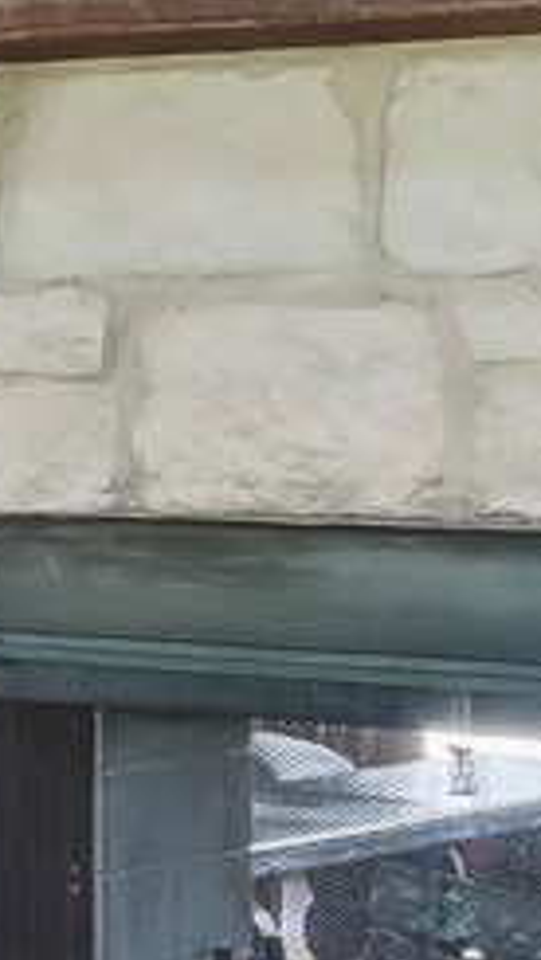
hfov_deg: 5.6
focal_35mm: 140
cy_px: 288
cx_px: -2380
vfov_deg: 15.3
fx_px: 3567
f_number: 8
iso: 400
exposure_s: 1/6
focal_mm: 16
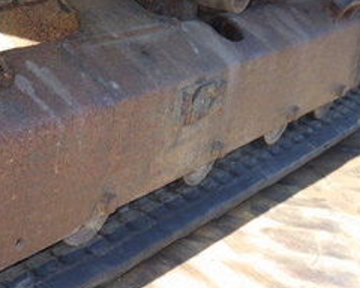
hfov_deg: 23.0
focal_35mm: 82
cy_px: 170
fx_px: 874
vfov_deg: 18.7
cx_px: 80
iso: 125
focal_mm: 7.5
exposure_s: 1/160
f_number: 4.2
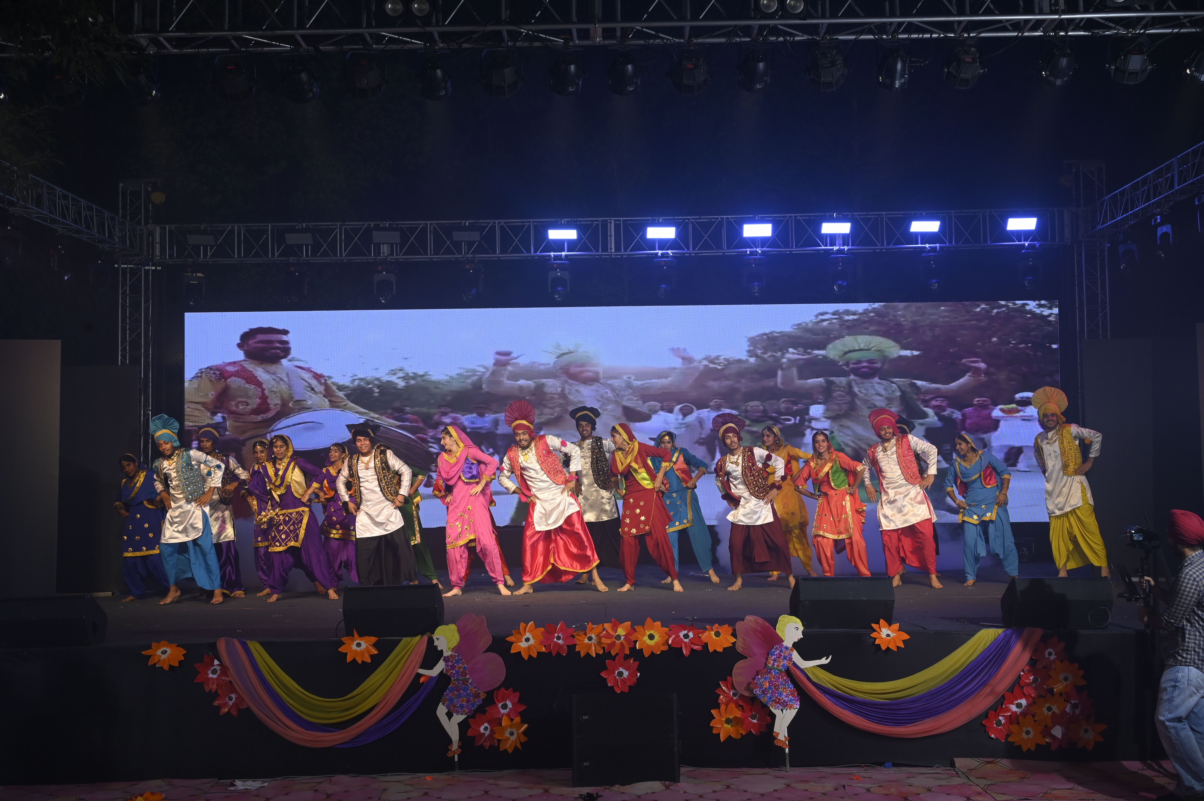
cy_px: 400
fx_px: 1404
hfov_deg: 46.4
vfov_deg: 31.9
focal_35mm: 42
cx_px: 602
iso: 1000
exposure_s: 1/200
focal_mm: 42
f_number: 9
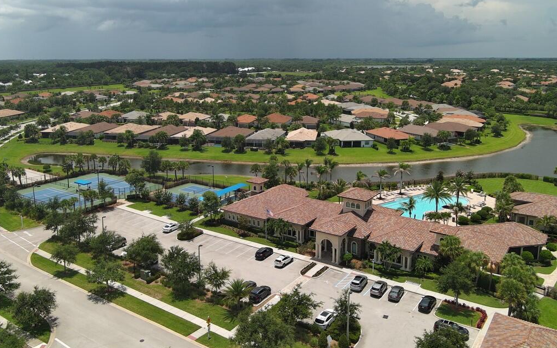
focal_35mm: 30
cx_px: 276
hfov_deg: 62.9
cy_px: 140
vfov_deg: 41.6
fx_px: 455
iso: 100
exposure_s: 1/859
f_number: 2.8
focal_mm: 10.6
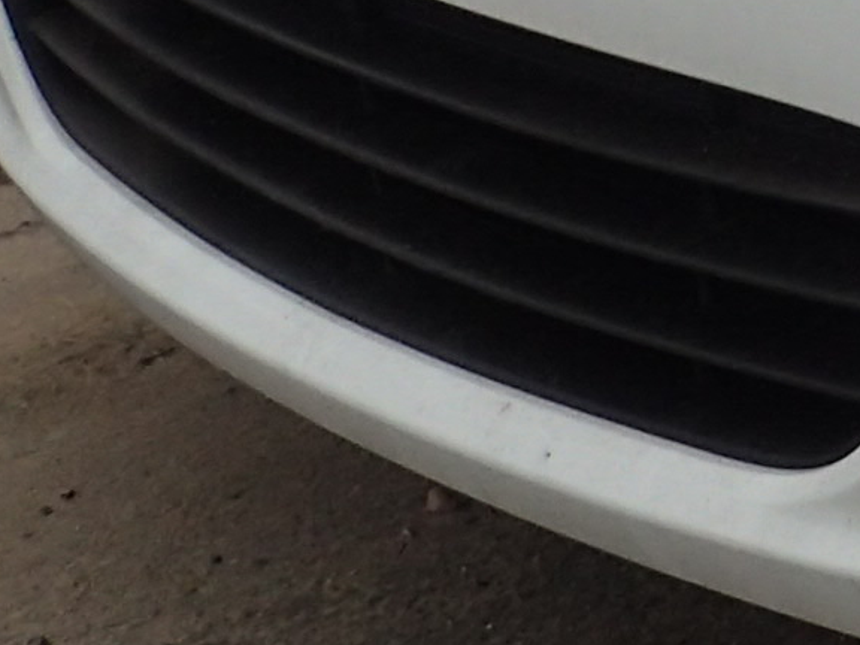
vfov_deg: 10.0
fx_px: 3453
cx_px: 1951
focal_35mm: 139
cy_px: -543
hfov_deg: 11.9
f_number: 2.8
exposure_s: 1/500
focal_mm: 4.5
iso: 100
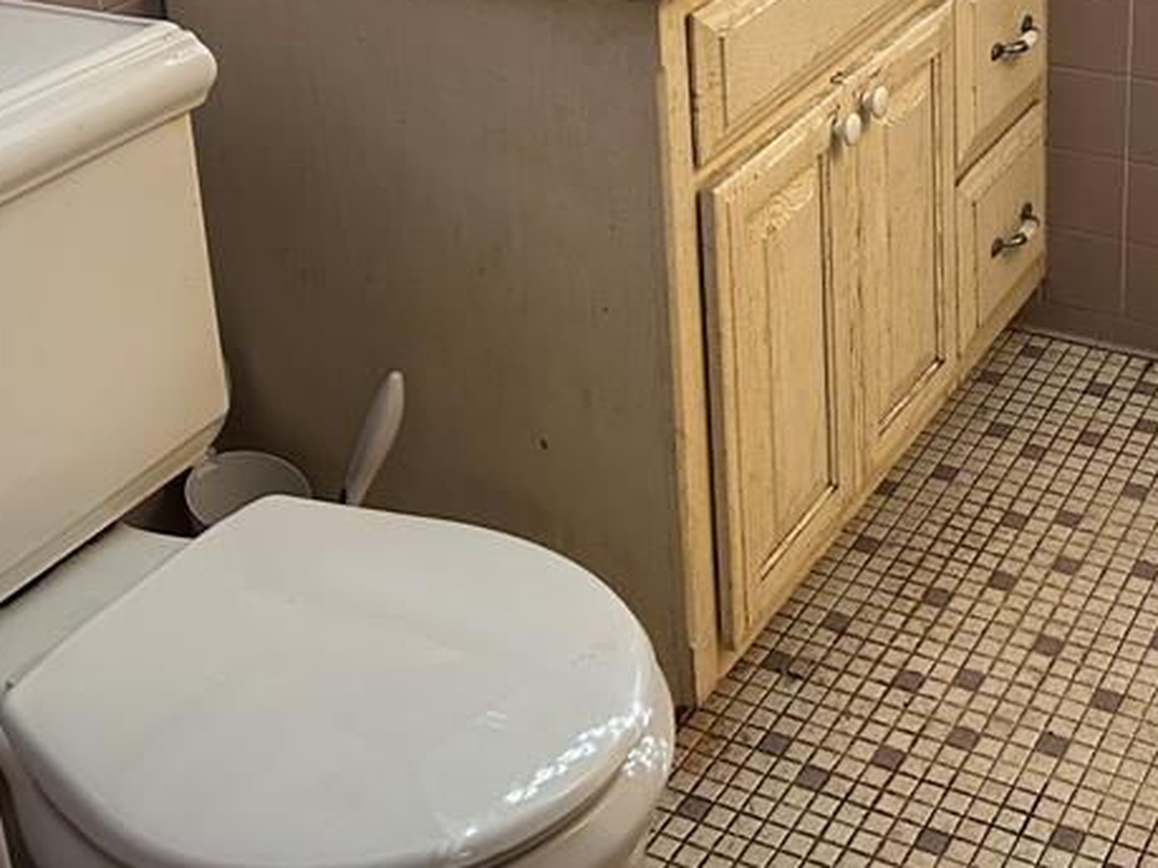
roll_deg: +3.0
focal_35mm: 58
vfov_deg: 24.2
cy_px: 25
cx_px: 830
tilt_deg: -18.9
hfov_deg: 32.8
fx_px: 1940
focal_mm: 5.7
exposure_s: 1/60
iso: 400
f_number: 1.5
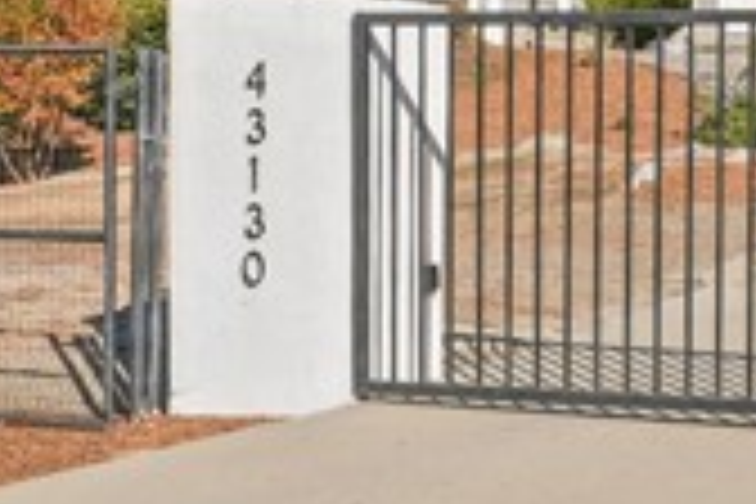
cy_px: 2
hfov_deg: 15.4
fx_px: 2793
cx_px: 392
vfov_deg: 10.2
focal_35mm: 133
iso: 125
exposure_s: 1/125
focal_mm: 35
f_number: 16
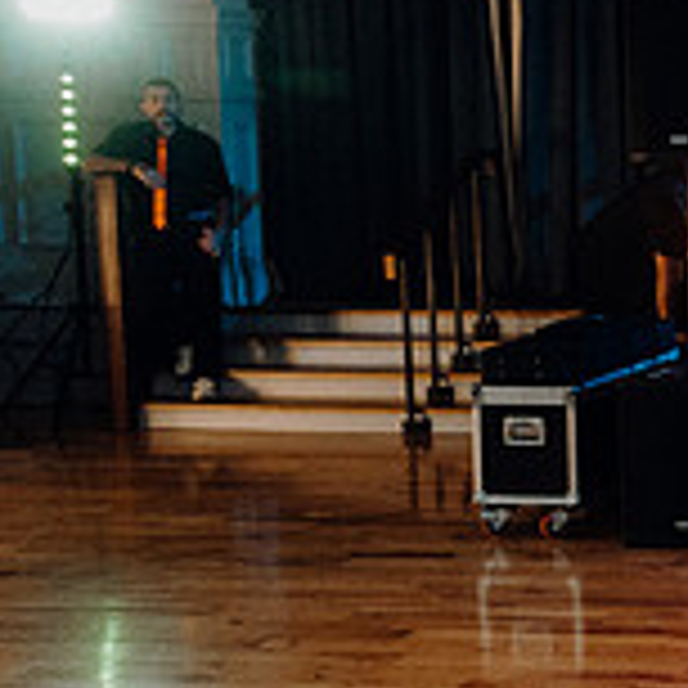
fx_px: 1956
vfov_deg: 19.9
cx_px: 1187
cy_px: 335
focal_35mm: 87
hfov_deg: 16.9
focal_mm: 27
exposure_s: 1/200
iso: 2500
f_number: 3.5
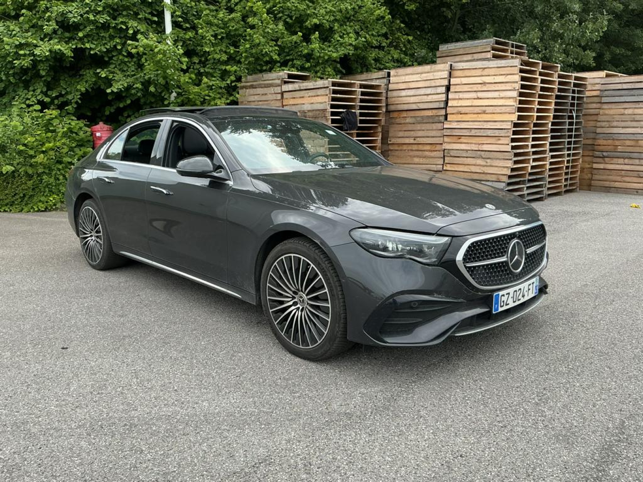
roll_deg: +3.1
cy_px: 241
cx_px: 322
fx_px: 539
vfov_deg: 48.2
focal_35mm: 29
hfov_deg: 61.7
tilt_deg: -9.4
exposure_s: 1/574
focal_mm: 3
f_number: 1.8
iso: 25
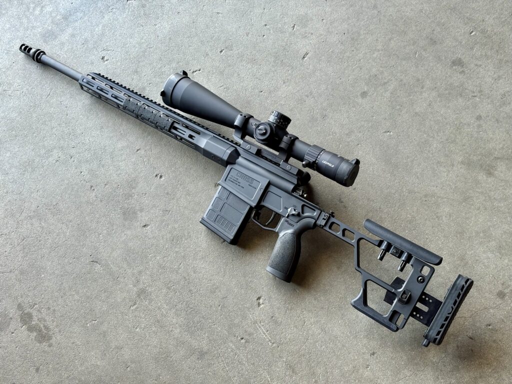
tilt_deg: -66.3
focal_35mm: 48
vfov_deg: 30.3
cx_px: 256
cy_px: 192
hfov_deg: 39.7
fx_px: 710
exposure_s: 1/130
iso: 64
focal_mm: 6.76
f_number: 1.78
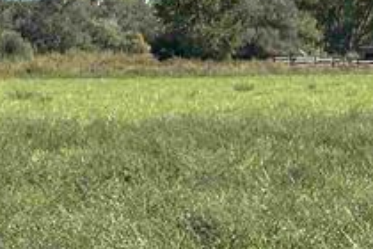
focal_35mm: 243
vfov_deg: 5.6
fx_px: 2518
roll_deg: -0.5
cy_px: 290
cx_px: -224
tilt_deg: -4.3
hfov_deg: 8.3
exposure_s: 1/2976
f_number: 1.78
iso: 64
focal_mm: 6.86
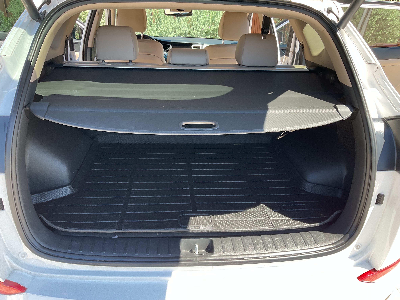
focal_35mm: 29
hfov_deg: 61.7
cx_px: 200
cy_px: 150
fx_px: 335
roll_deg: -0.5
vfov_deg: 48.2
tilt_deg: -21.4
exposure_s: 1/136
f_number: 1.8
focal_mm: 3
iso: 16
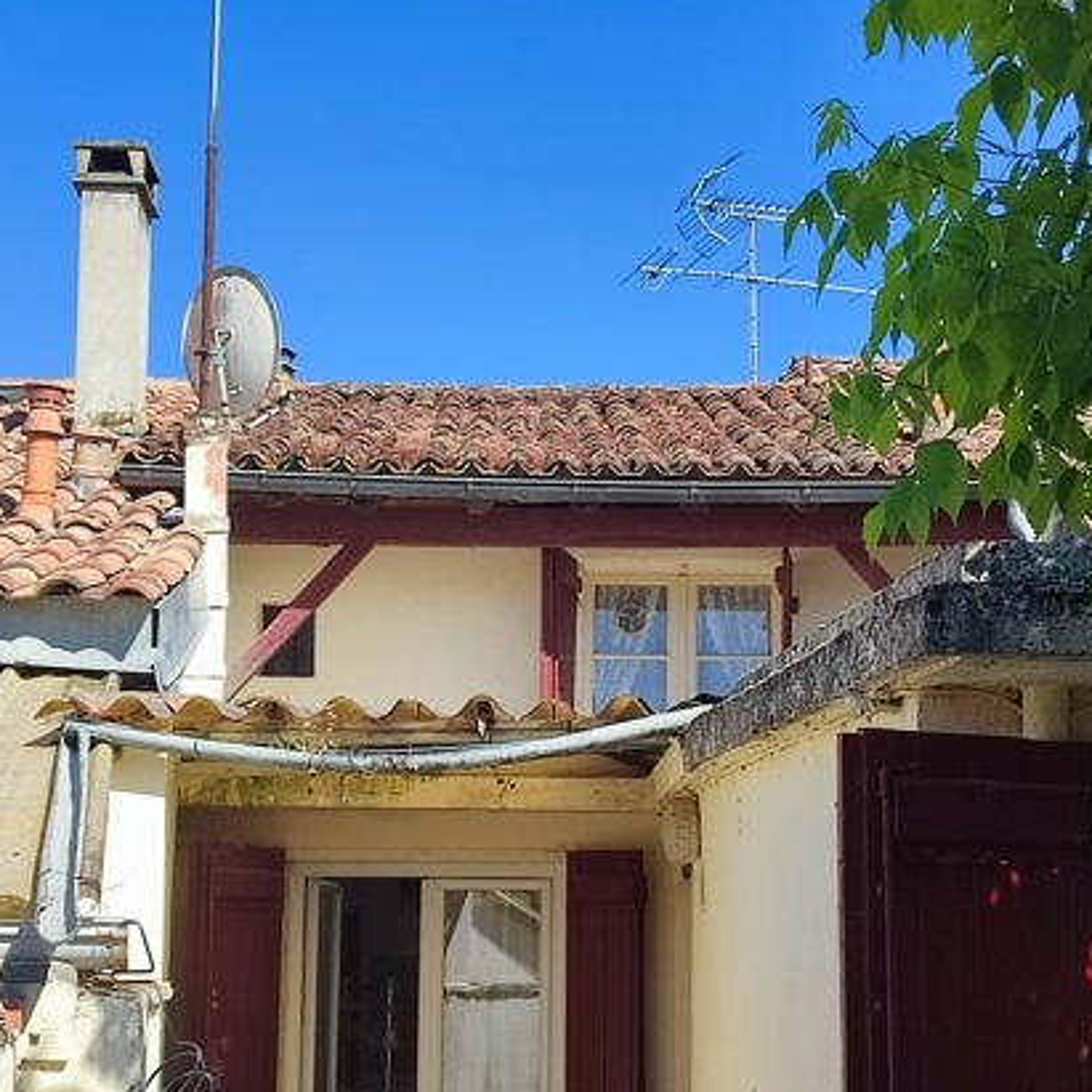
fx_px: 1106
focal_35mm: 31
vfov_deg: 51.8
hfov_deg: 52.5
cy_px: 707
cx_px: 592
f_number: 1.89
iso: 50
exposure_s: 1/632
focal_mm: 5.89
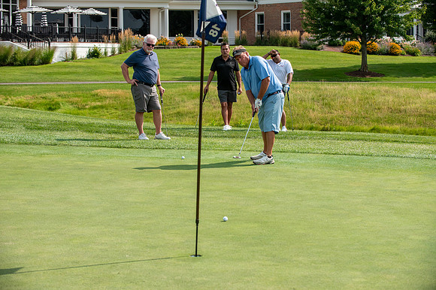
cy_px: 145
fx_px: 1042
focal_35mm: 86
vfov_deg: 15.9
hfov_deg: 23.6
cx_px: 218
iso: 250
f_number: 5
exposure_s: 1/2500
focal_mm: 86
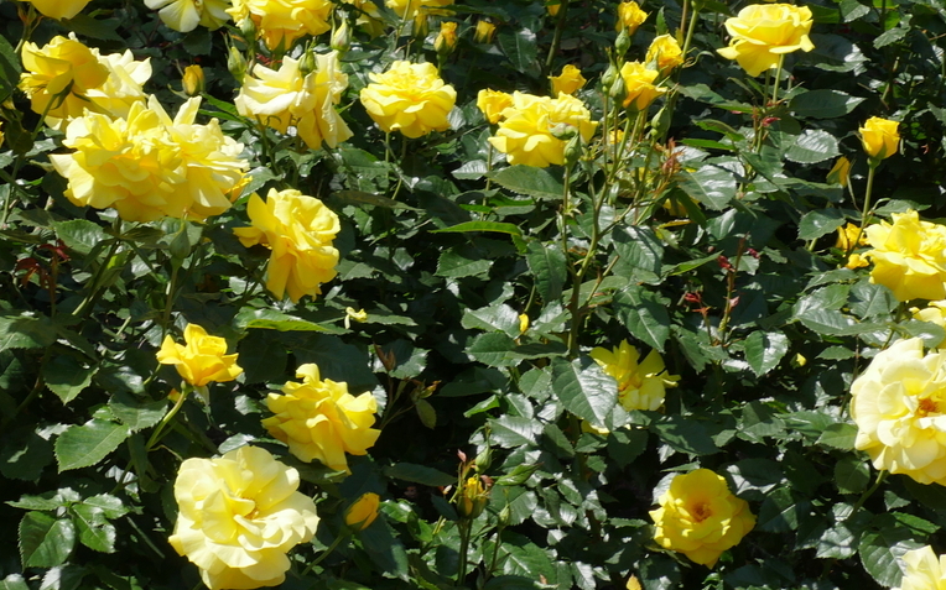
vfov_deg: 11.7
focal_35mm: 111
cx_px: 282
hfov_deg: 18.7
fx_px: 2861
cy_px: 125
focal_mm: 25
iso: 200
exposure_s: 1/320
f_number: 8
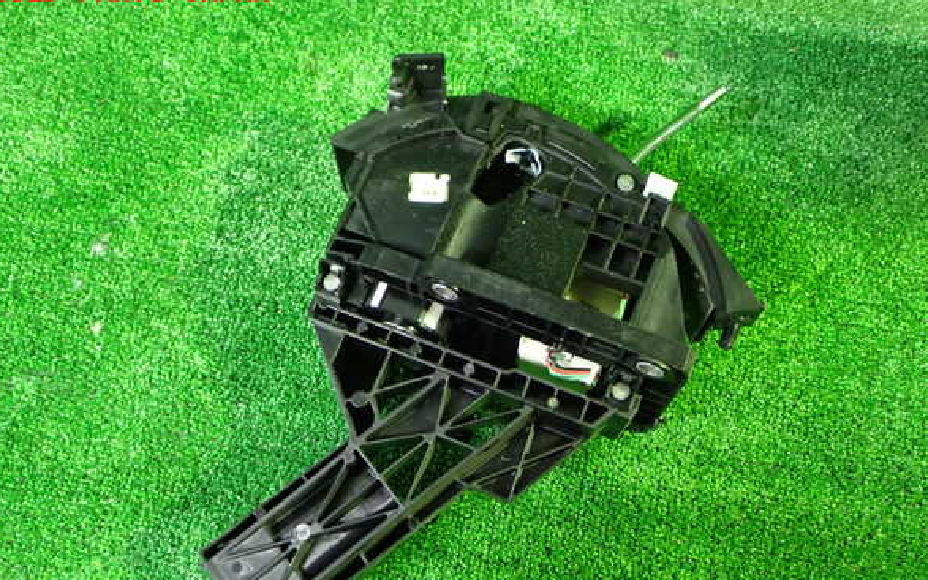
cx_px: 457
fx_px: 986
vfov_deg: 32.7
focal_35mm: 39
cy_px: 327
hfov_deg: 50.4
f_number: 2.5
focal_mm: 6.37
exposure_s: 1/20
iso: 800
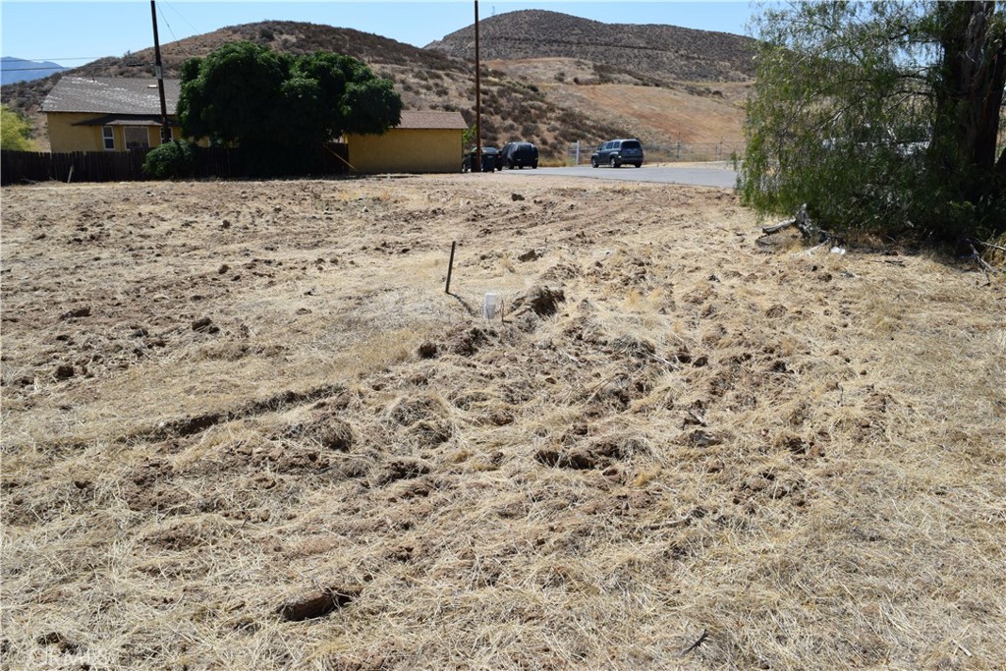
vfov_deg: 47.9
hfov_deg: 67.4
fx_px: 755
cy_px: 336
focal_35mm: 27
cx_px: 503
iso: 200
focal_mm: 18
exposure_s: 1/400
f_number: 10
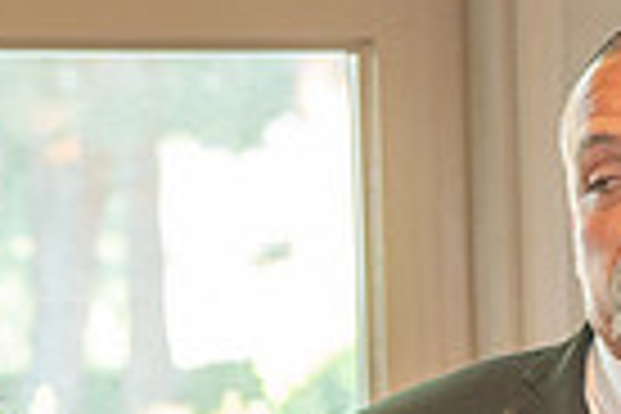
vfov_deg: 5.9
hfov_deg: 8.9
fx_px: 4002
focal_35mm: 232
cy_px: 632
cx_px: 194
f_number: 3.5
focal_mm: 55
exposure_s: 1/125
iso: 1250
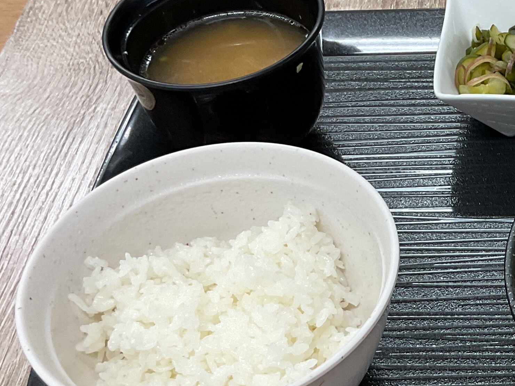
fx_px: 1175
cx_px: 562
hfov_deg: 23.3
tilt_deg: -49.5
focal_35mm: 79
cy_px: 296
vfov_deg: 18.5
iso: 50
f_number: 1.8
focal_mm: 3
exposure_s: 1/60
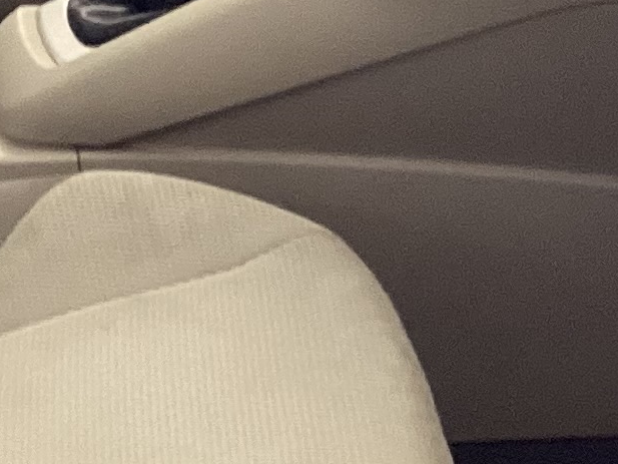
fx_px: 2928
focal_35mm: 164
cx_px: 149
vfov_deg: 9.0
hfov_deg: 12.0
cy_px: 15
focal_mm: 3.3
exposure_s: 1/60
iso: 320
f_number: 2.4
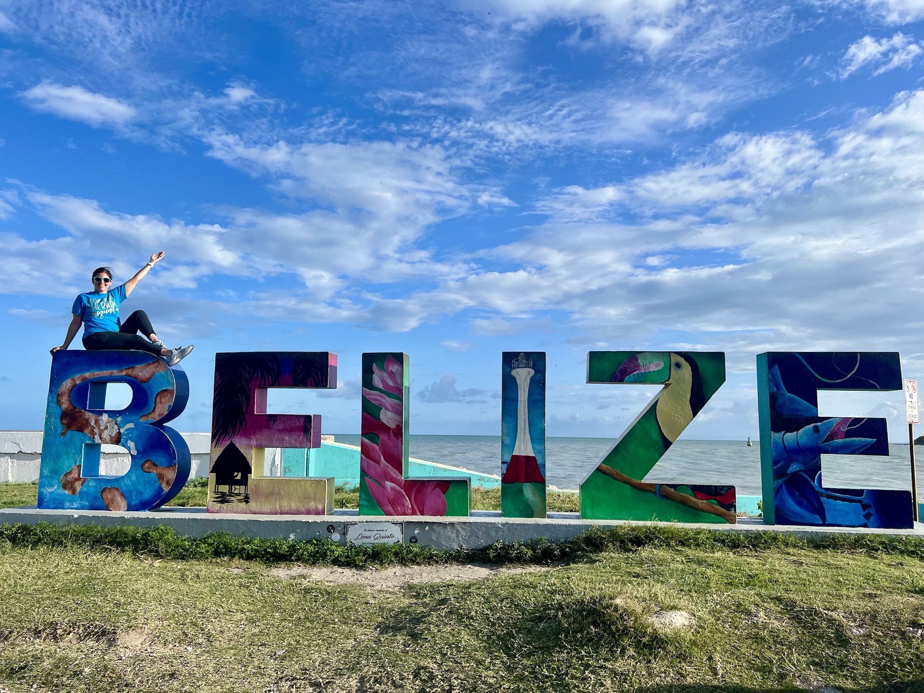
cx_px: 462
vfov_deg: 53.1
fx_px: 694
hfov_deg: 67.3
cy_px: 346
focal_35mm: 26
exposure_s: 1/3704
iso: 50
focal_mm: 5.7
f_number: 1.5
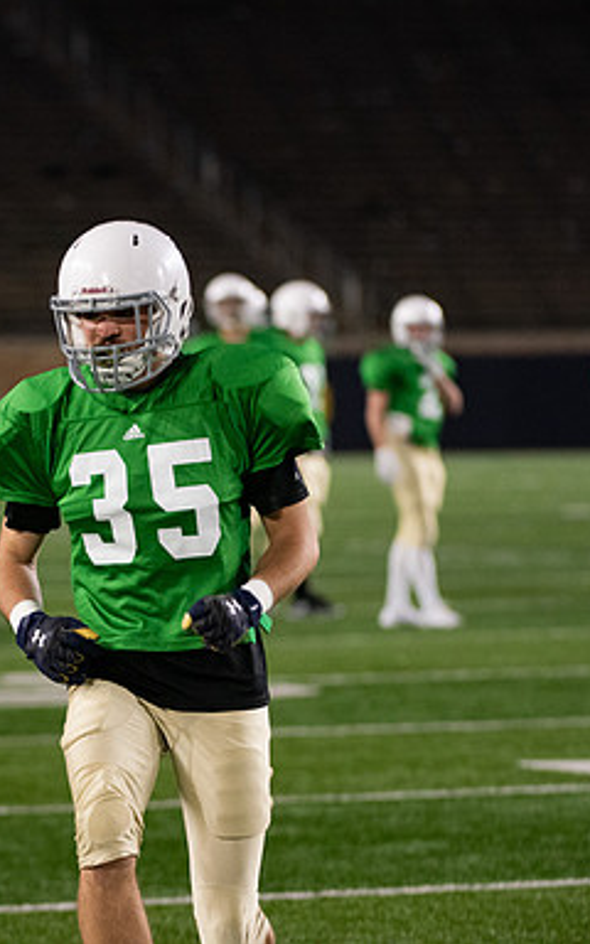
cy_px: 471
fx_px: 7924
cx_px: 172
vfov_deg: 6.8
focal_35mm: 308
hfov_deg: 4.3
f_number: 4
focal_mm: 200
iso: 4000
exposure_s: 1/500
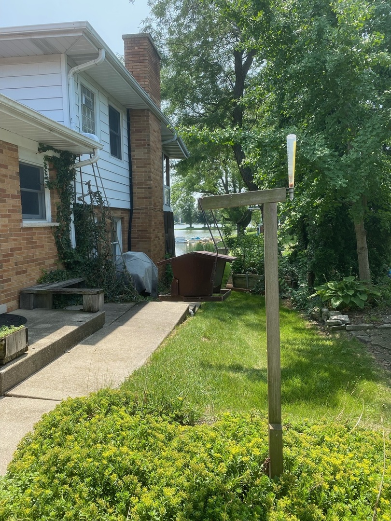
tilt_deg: -4.5
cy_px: 260
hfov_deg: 53.1
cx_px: 196
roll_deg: -0.7
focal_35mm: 26
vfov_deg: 67.3
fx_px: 392
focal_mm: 4.25
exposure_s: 1/890
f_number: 1.8
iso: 32
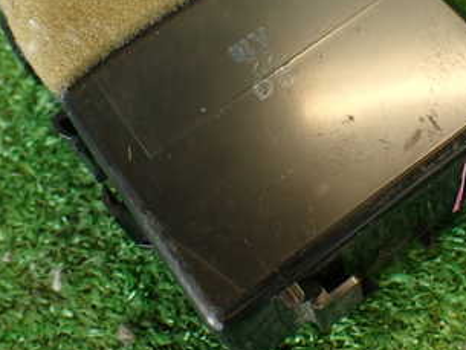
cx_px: 275
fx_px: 795
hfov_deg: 32.6
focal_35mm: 59
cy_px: 79
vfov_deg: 24.5
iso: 200
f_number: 2.3
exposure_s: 1/40
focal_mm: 5.4
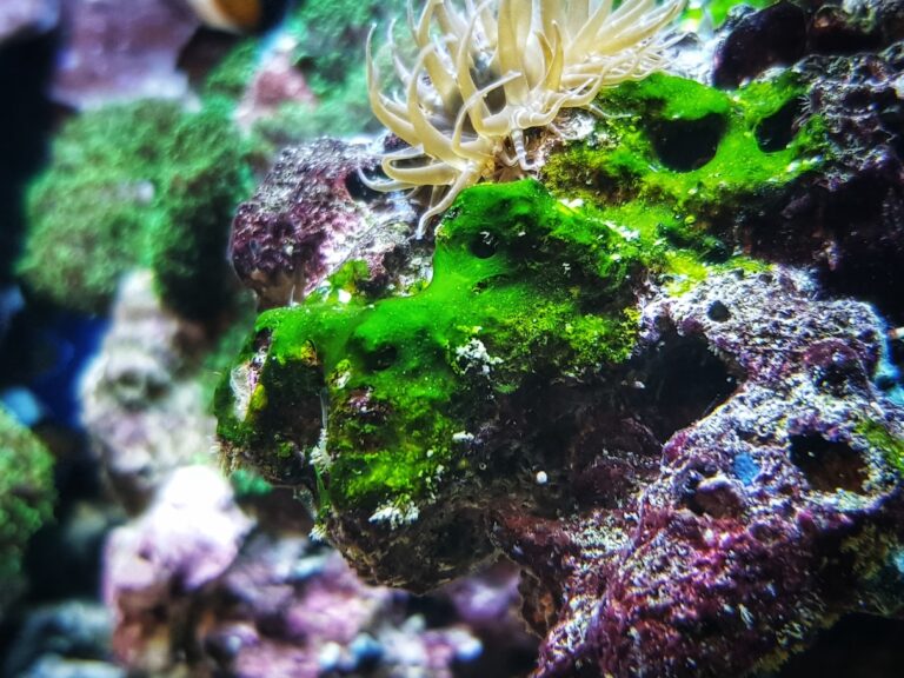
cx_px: 452
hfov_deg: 67.3
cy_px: 339
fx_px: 679
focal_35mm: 26
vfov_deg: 53.1
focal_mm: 4.3
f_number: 1.7
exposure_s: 1/20
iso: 250
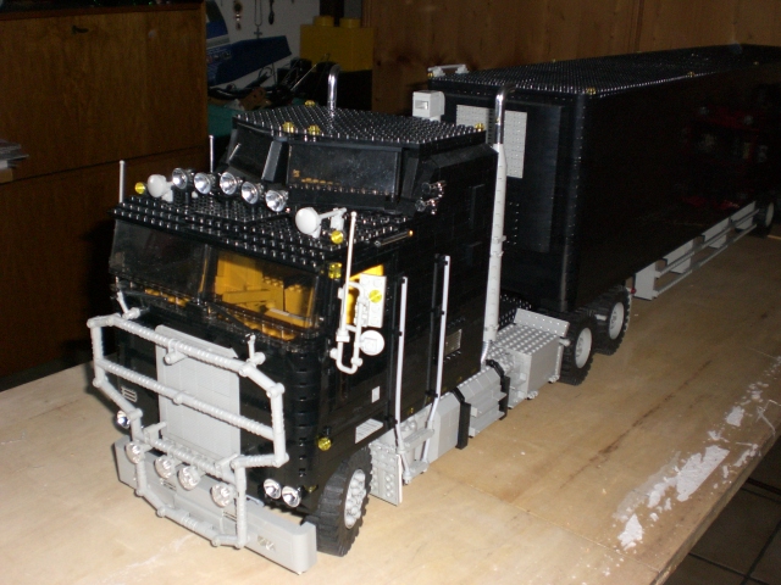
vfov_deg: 37.7
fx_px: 857
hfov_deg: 49.0
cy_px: 292
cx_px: 390
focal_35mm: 38
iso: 200
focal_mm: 6.3
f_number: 3.1
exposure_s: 1/60
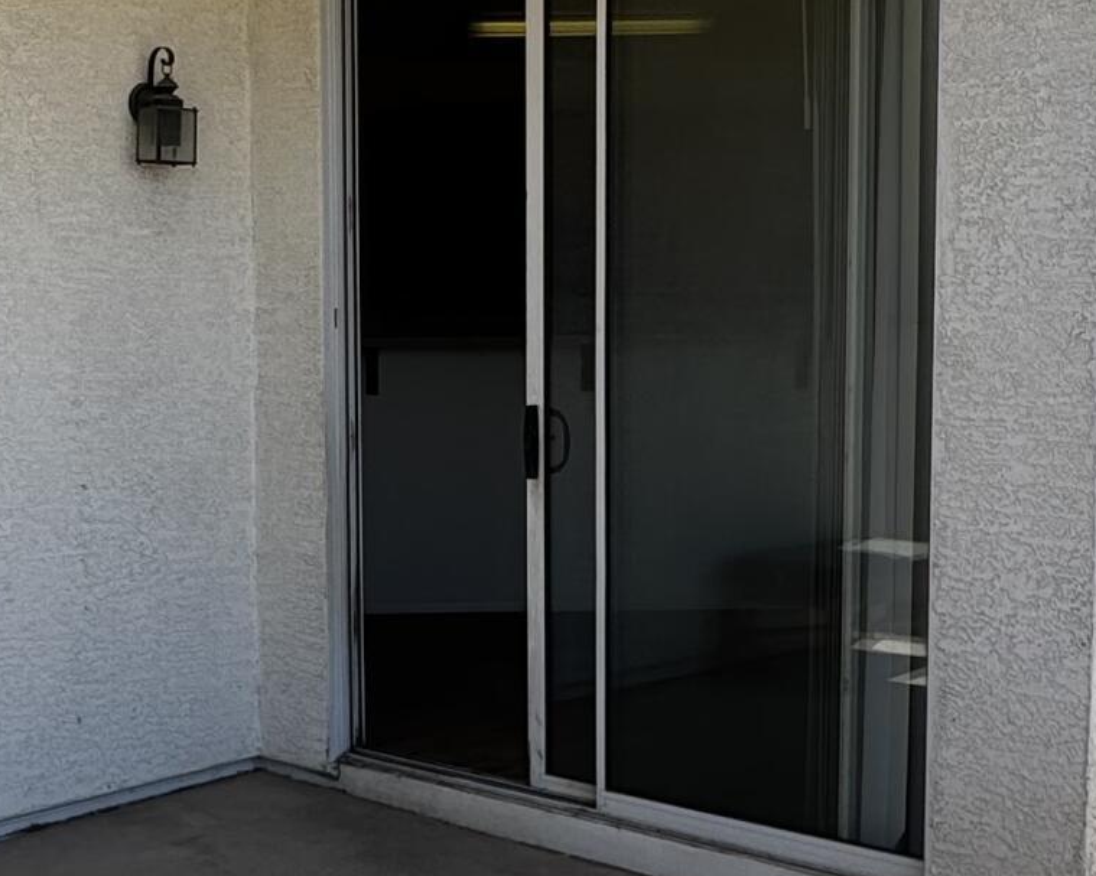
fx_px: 1751
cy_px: 502
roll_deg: +1.2
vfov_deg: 28.1
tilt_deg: -5.4
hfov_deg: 34.4
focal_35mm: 54
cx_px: 347
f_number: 2.2
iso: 40
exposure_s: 1/625
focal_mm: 2.22
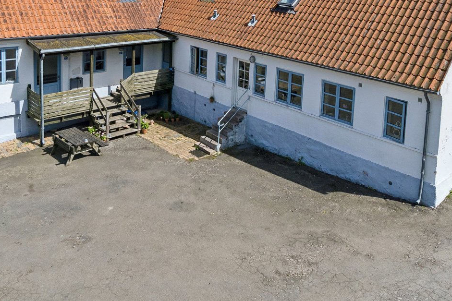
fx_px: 440
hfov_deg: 54.1
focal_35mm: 35
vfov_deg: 35.4
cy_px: 25
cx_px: 260
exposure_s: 1/1000
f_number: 8
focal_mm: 11
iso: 200
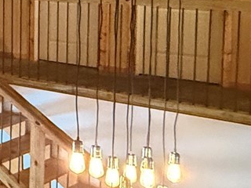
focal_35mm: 84
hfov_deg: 16.9
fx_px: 609
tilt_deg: -3.2
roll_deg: +1.2
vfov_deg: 17.1
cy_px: -8
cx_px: -260
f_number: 2.2
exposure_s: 1/40
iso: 1000
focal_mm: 2.22
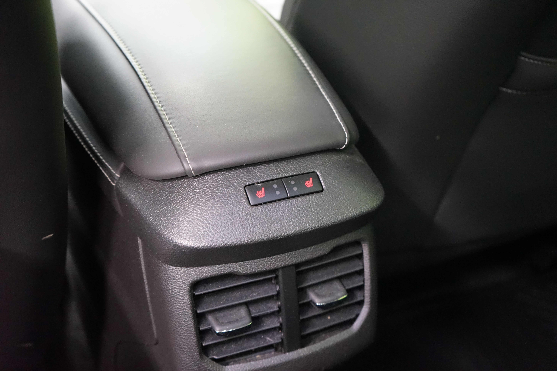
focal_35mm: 42
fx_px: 650
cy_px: 186
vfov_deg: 31.9
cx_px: 278
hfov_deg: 46.4
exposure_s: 1/10
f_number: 4.5
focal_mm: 42
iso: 6400
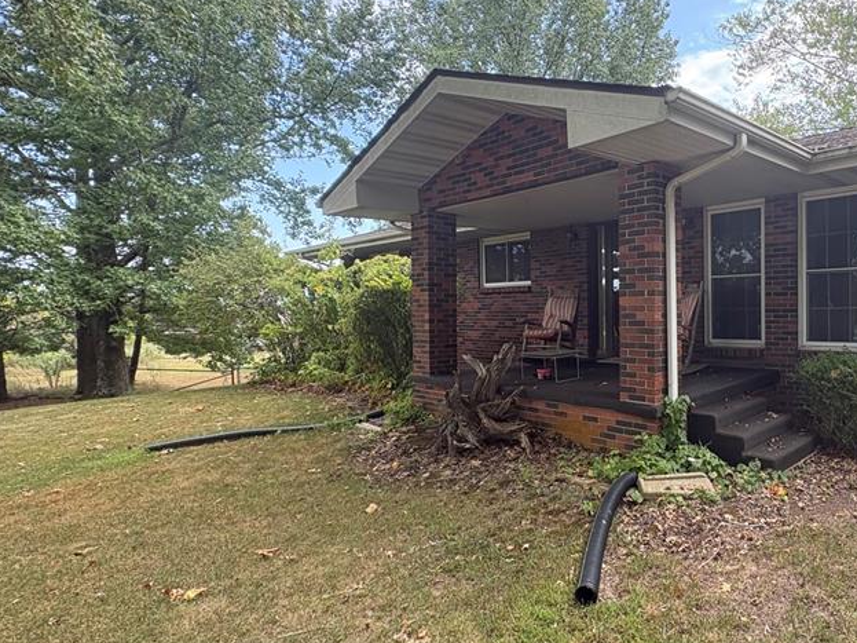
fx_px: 569
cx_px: 633
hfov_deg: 69.5
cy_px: 325
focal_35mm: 23
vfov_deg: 58.9
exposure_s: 1/136
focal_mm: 2.22
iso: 100
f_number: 2.2
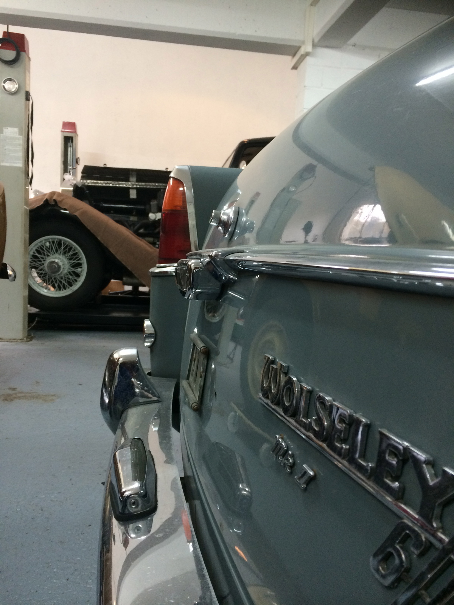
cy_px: 302
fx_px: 525
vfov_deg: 60.0
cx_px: 227
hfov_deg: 46.8
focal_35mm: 30
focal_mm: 4.12
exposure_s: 1/33
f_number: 2.2
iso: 200
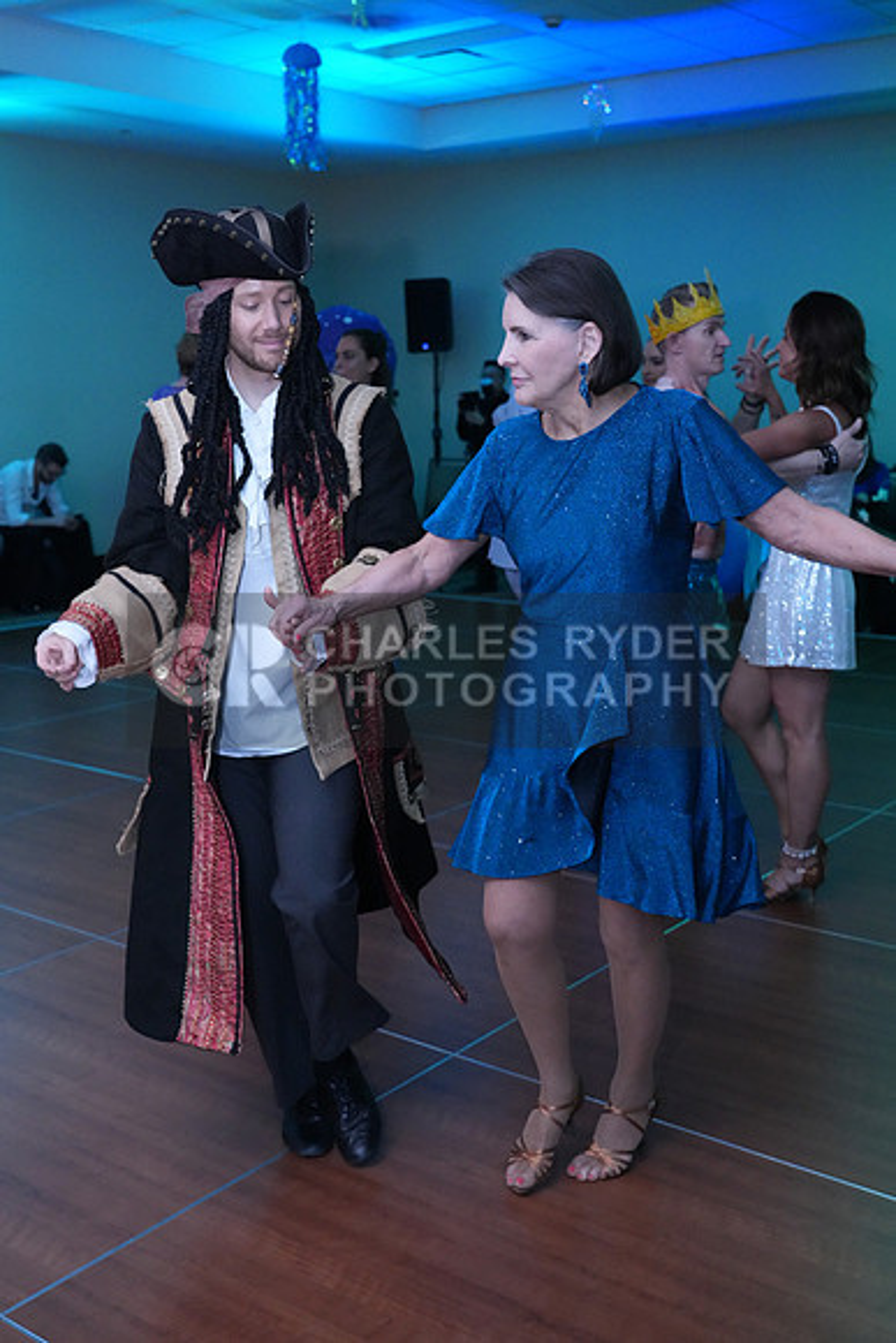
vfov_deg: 50.7
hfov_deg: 35.1
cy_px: 672
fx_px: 1418
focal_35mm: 38
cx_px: 448
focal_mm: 38
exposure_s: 1/200
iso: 8000
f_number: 4.5
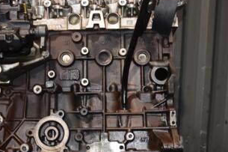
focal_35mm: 65
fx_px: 411
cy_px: 85
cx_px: 107
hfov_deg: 31.0
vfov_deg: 20.9
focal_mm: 22
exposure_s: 1/60
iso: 800
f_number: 5
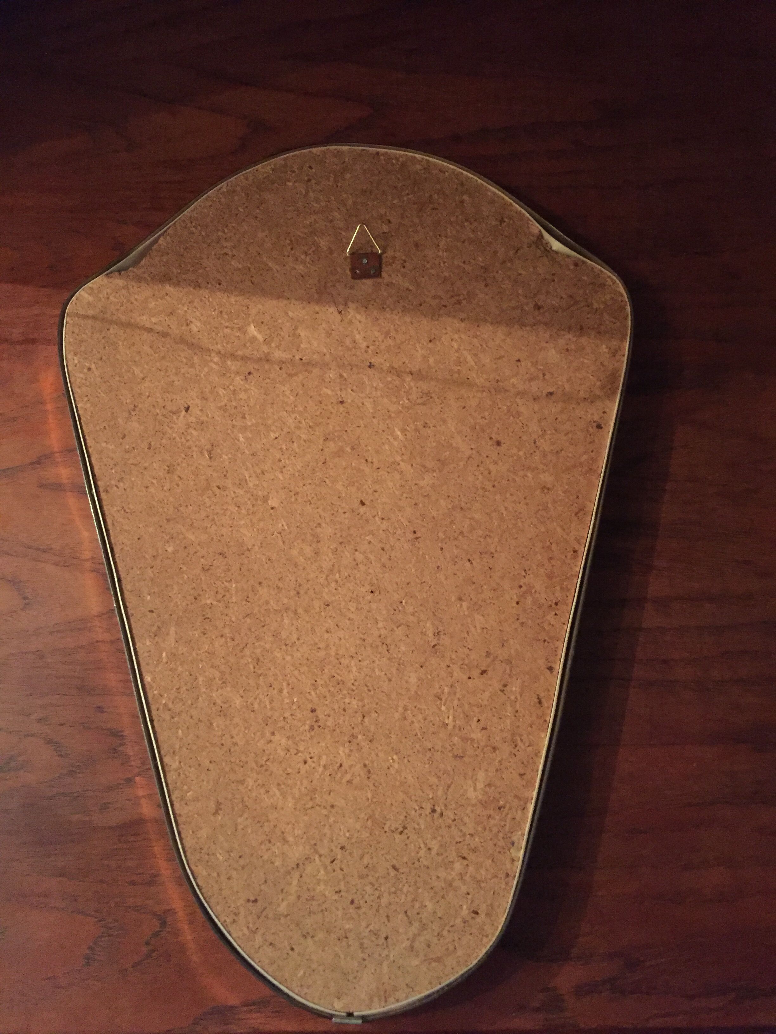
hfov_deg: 48.2
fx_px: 867
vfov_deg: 61.7
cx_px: 388
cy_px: 517
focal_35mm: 29
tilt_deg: -72.1
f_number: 2.2
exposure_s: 1/17
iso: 800
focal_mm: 4.15
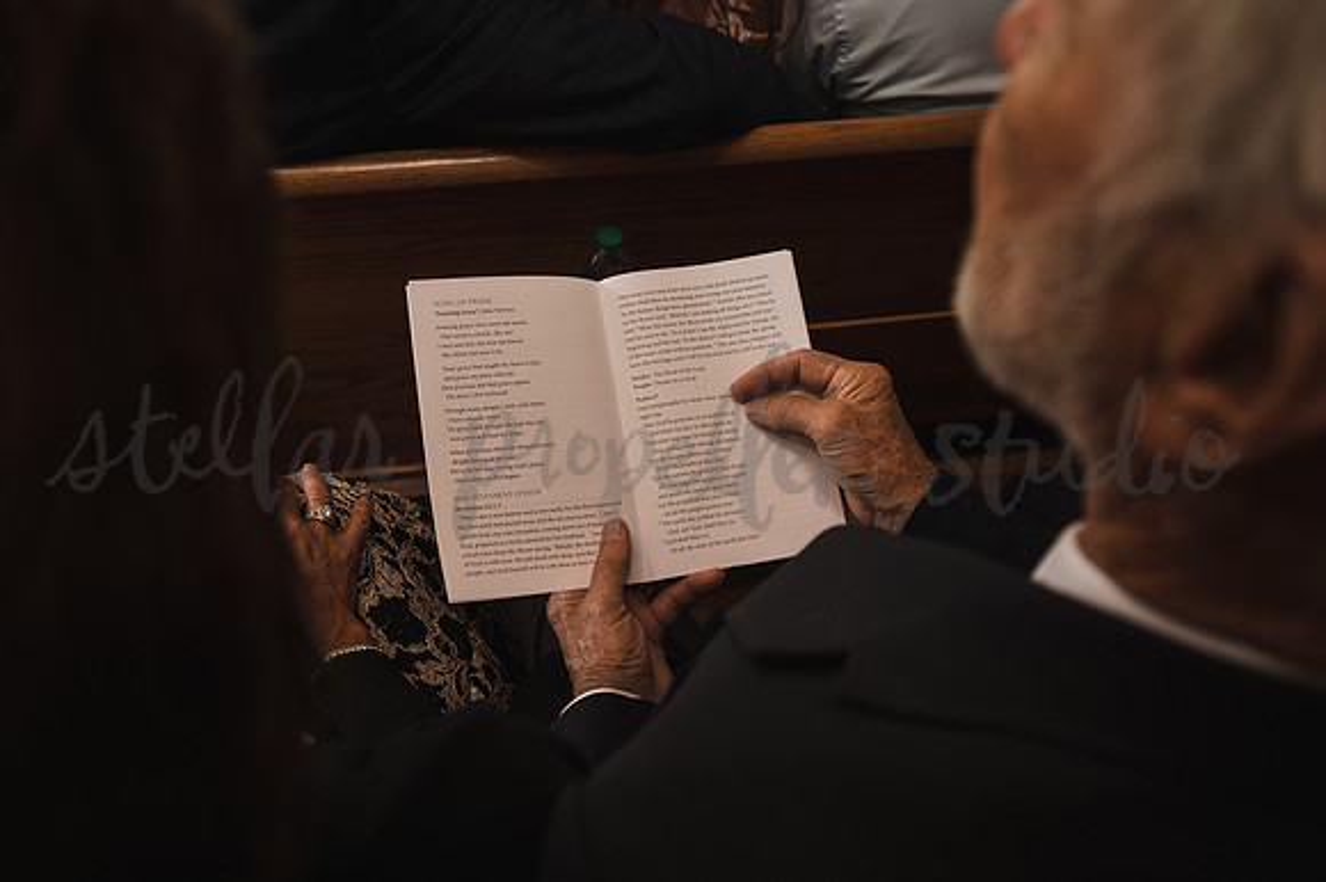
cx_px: 637
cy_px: 424
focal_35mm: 31
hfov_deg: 60.0
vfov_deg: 42.0
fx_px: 1148
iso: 1000
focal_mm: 30
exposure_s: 1/160
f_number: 4
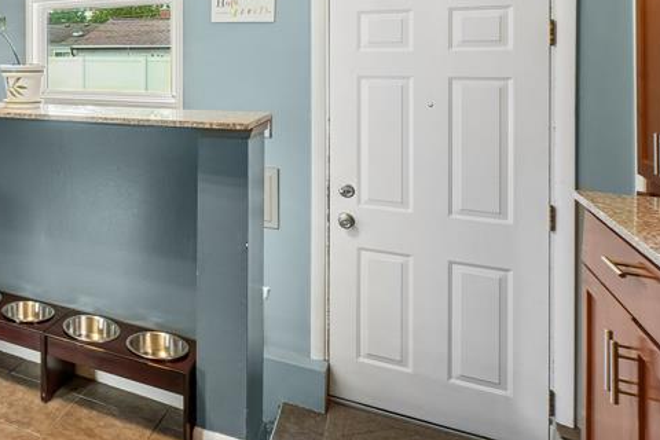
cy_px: 73
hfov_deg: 46.3
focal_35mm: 32
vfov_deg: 39.1
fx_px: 587
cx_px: -37
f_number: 8
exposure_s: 1/4
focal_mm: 10
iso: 400
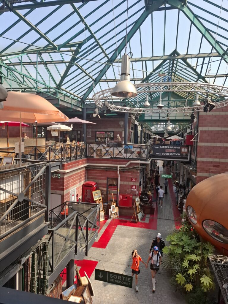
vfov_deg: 73.9
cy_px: 152
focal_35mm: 23
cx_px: 114
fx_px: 202
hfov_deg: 58.9
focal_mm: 5.54
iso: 50
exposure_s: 1/905
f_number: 1.8
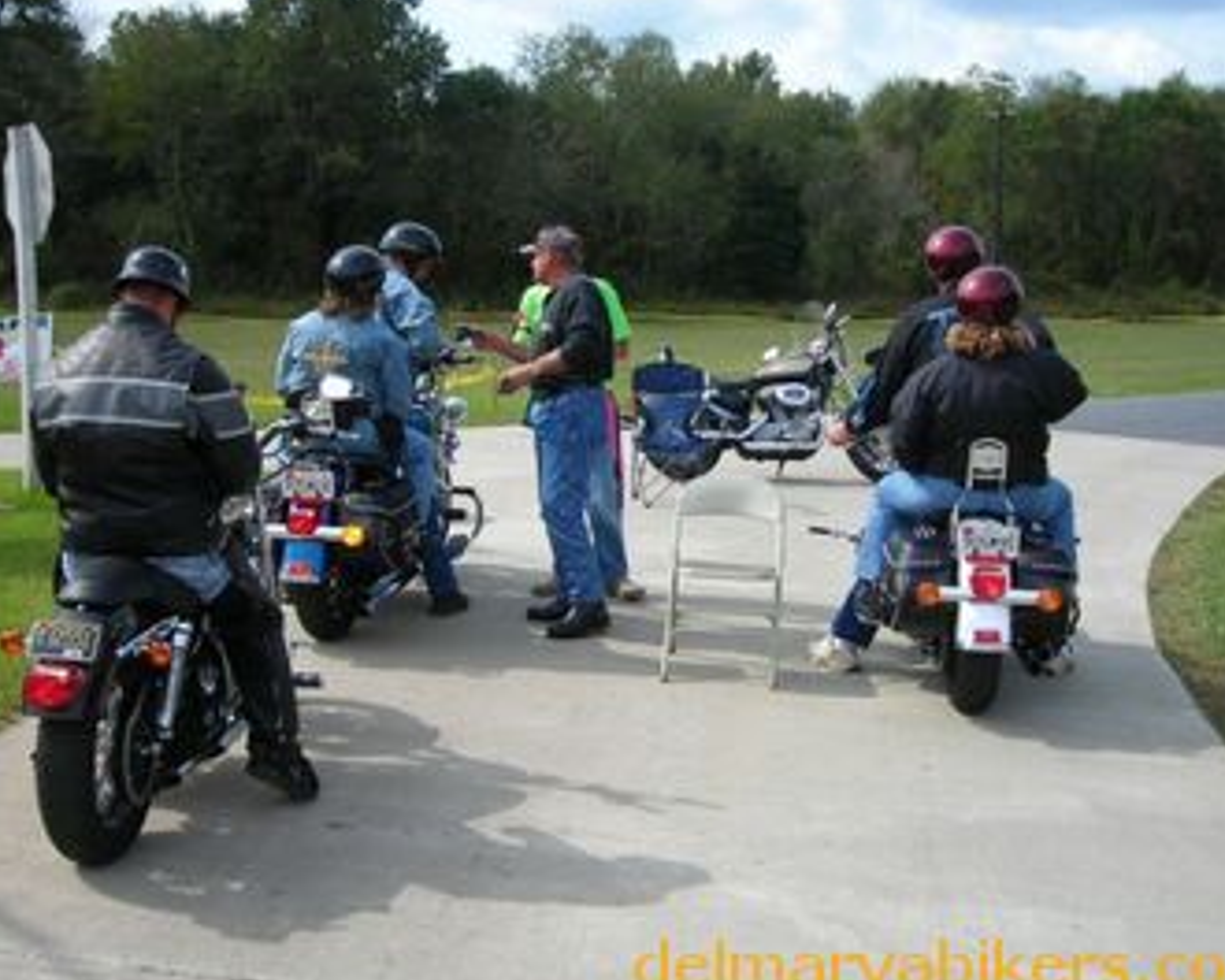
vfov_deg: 33.4
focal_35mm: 45
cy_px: 442
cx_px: 557
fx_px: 1631
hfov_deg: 41.1
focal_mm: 6.3
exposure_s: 1/423
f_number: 3.2
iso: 50
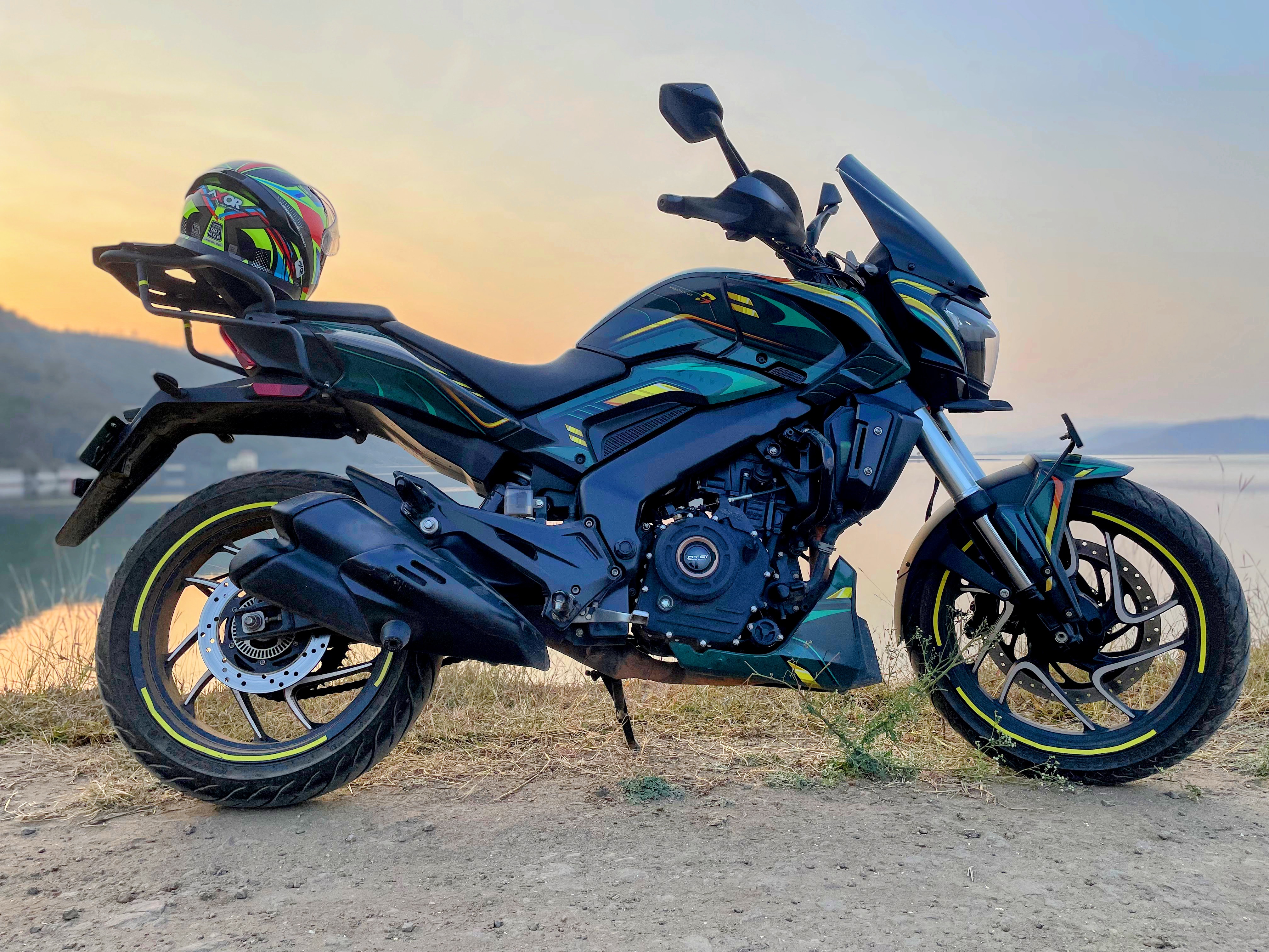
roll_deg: +0.7
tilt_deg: -1.5
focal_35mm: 26
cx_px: 634
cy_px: 476
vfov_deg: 53.1
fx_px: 953
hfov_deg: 67.3
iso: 50
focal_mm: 4.2
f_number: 1.6
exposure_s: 1/1531
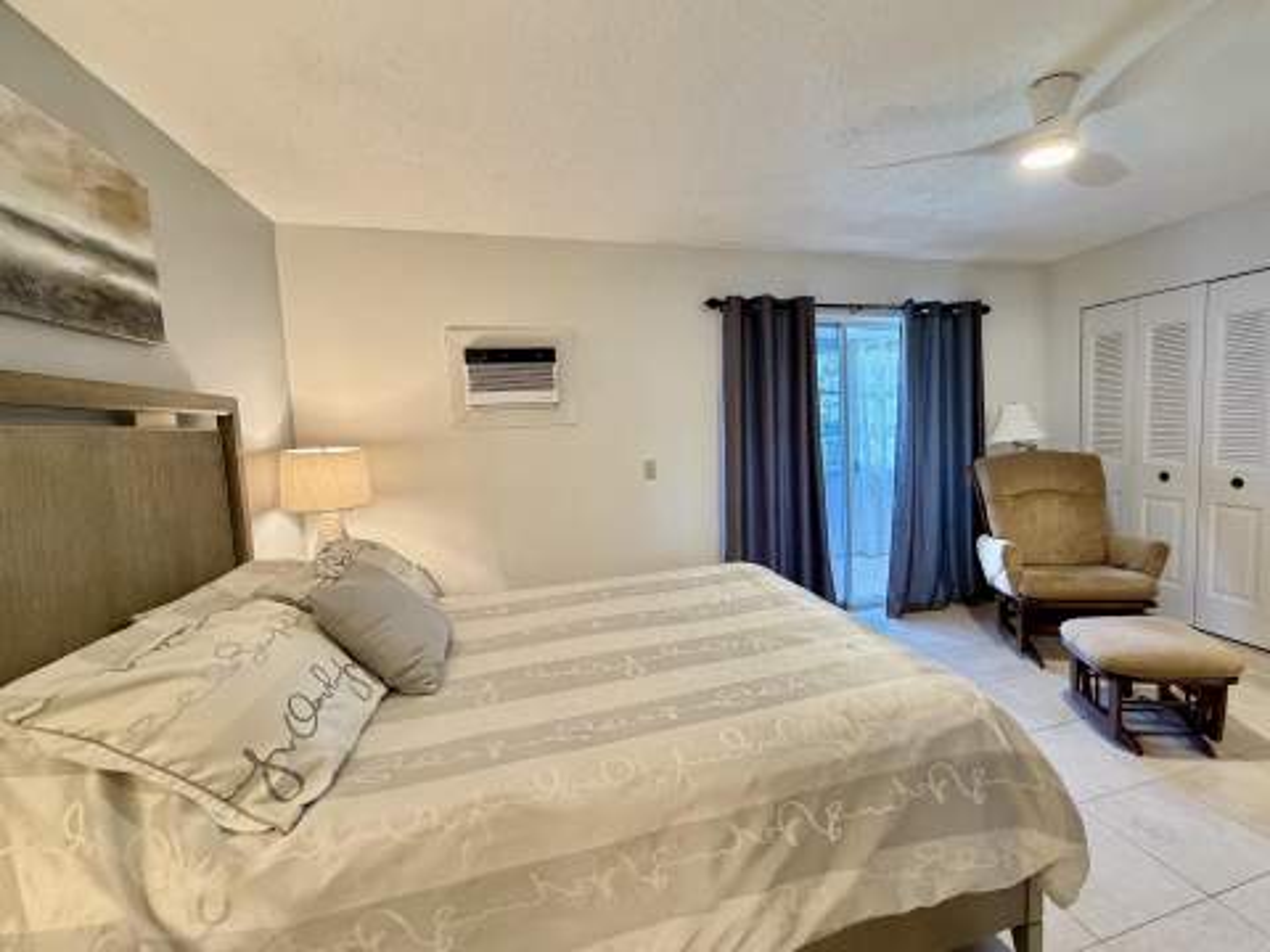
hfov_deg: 102.1
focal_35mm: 14
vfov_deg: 85.7
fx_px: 514
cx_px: 635
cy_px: 476
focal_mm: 2.22
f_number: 2.2
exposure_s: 1/60
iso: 250
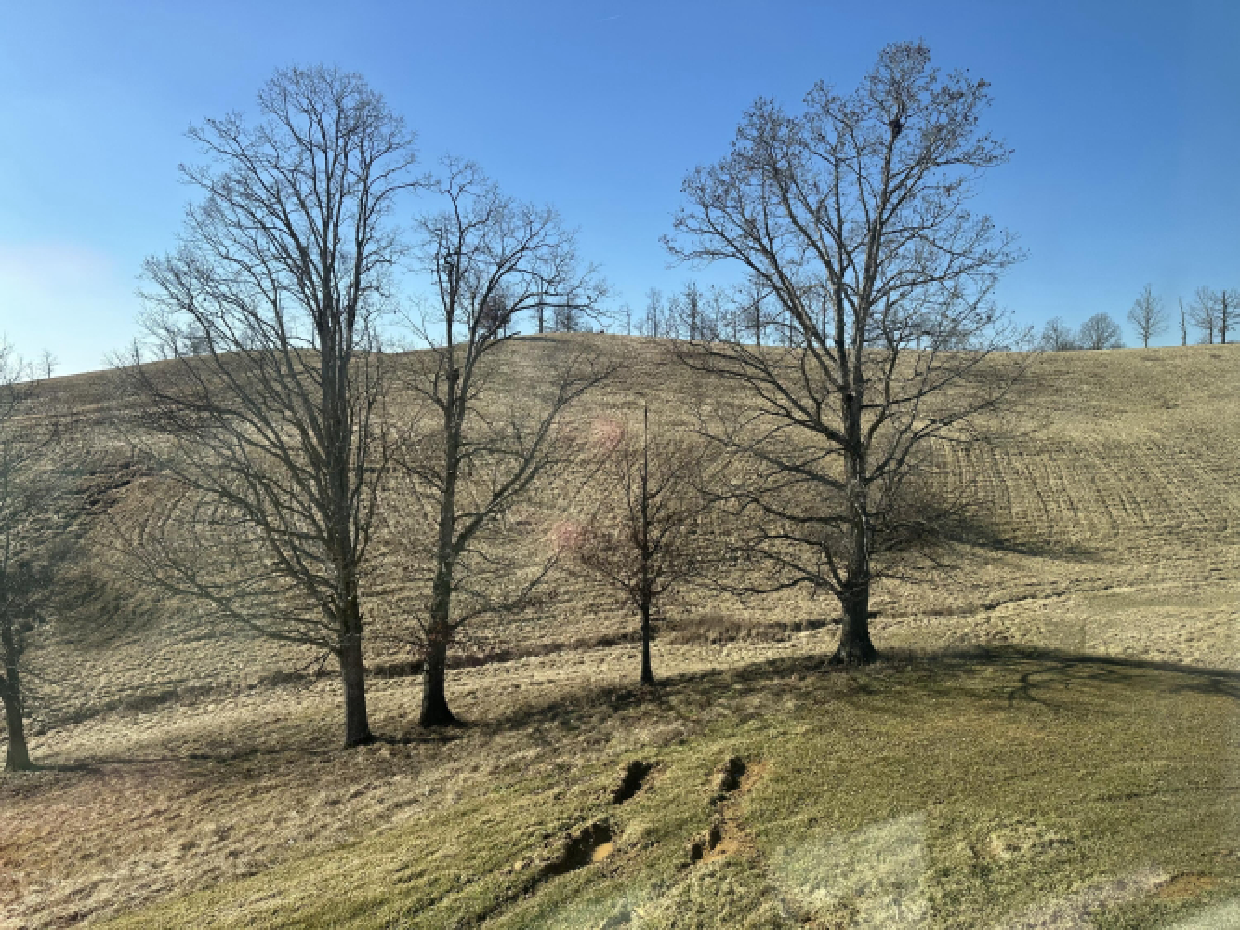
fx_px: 860
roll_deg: +0.4
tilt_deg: -2.7
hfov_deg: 71.6
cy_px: 465
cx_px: 620
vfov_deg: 56.8
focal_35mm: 24
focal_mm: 6.86
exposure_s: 1/3155
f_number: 1.78
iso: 80
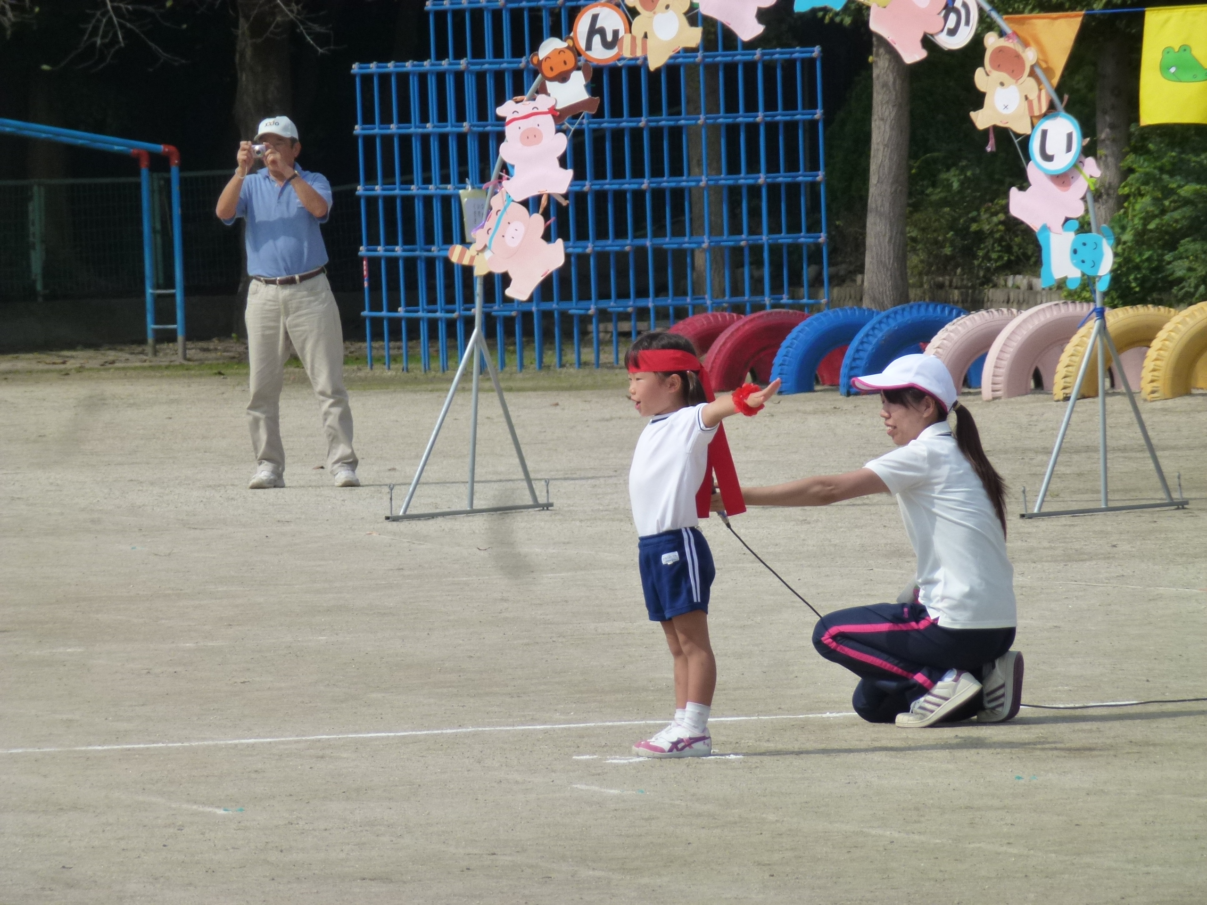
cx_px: 604
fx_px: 13389
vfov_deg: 3.9
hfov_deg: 5.2
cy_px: 452
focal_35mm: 384
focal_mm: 68.8
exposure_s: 1/800
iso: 160
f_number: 5.9
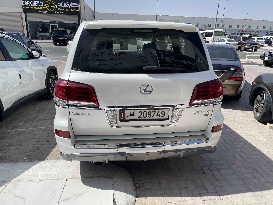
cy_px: 102
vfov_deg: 53.1
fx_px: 205
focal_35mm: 26
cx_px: 136
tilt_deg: -16.4
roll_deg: +1.3
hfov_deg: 67.3
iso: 32
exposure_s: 1/4651
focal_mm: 4.2
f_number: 1.6
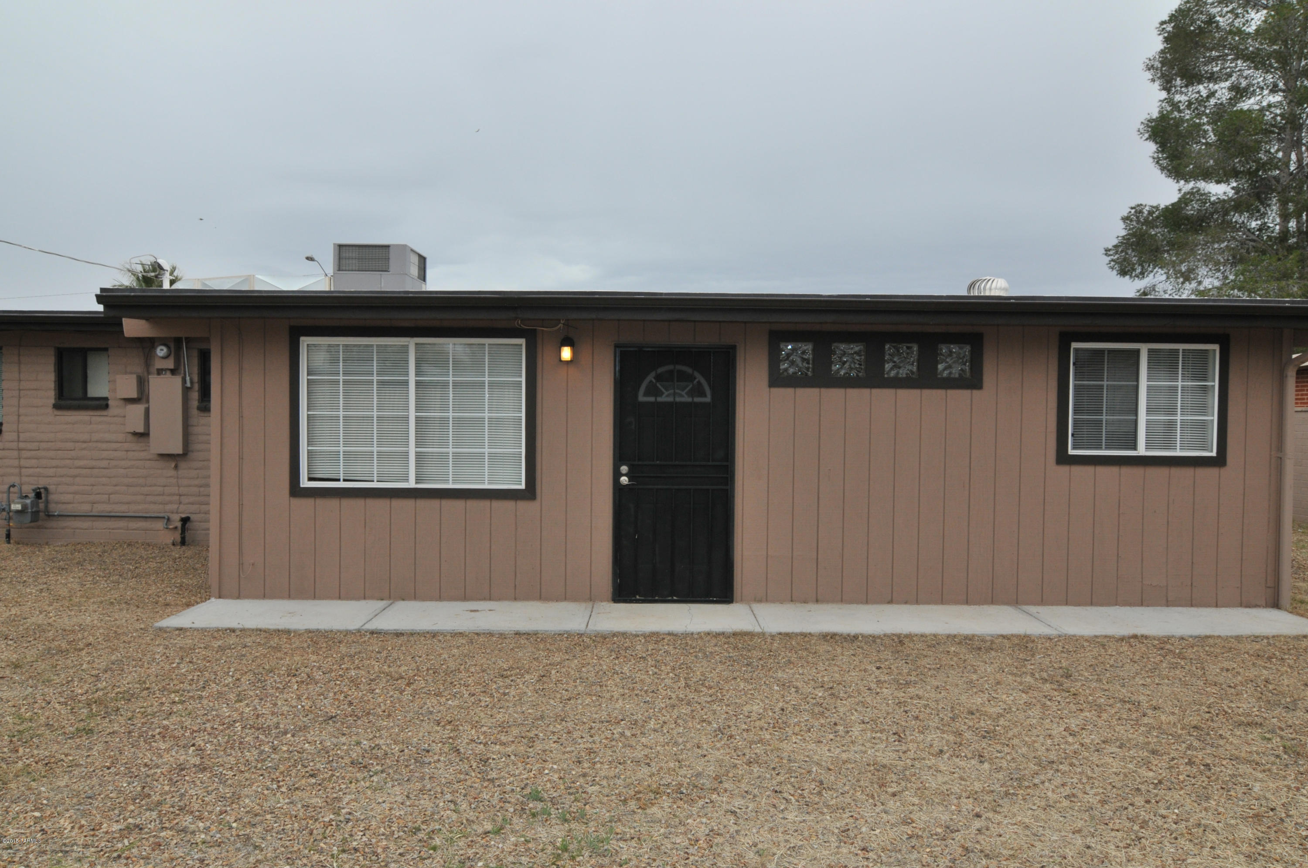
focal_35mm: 26
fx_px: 925
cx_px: 654
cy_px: 434
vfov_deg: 50.3
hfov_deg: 70.5
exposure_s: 1/250
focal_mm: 17
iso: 320
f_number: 10
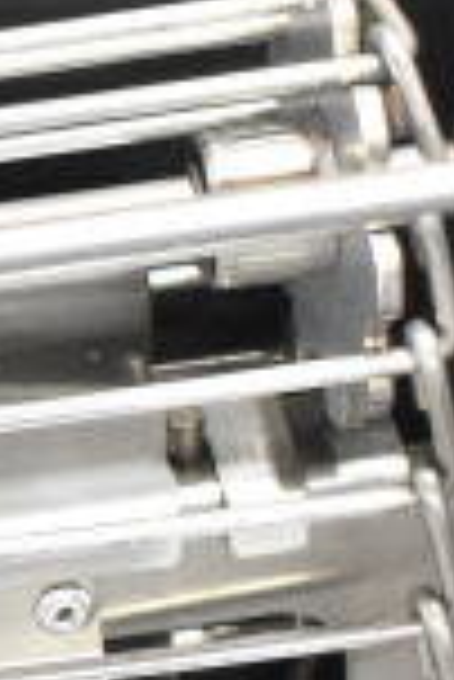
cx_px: -728
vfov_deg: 10.3
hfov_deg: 6.5
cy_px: 342
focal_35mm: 200
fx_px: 3774
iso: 1600
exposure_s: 1/100
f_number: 5
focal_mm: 22
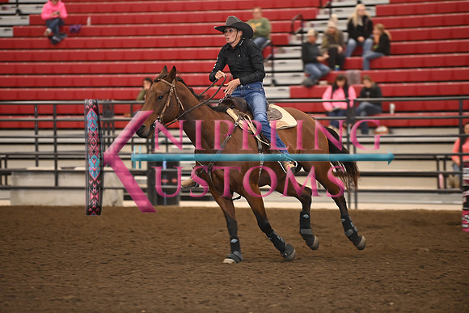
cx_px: 234
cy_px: 156
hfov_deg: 10.3
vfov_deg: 6.9
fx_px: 2606
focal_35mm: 200
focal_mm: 200
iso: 1600
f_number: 3.2
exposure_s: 1/250
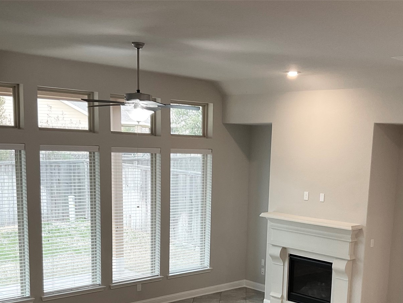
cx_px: 257
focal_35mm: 49
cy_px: 256
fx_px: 570
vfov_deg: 28.8
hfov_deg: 38.6
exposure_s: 1/60
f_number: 1.8
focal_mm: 3
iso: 50
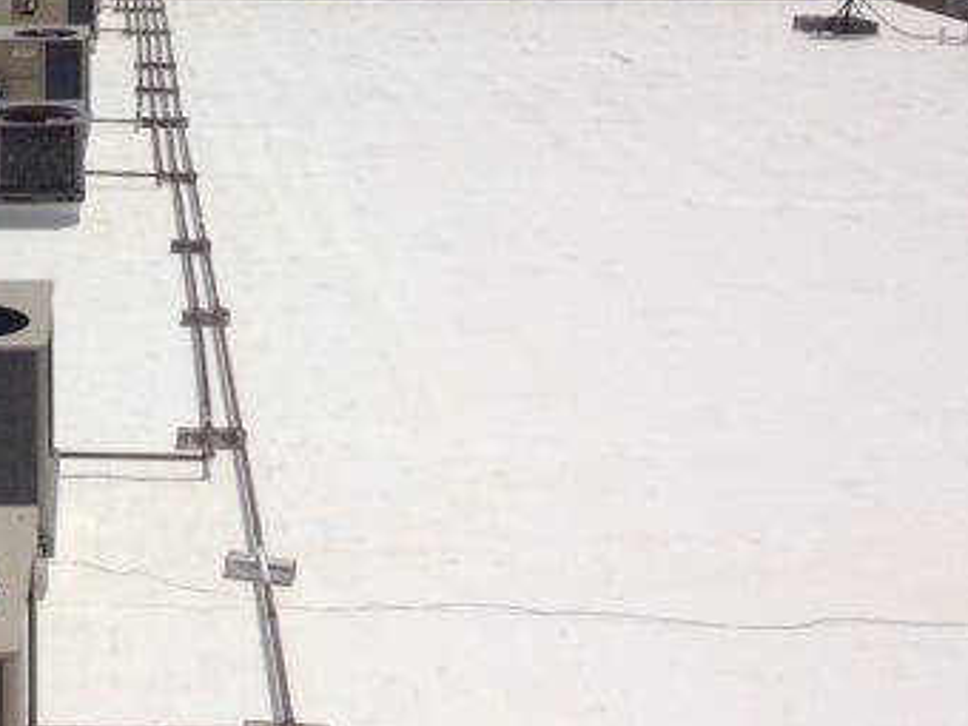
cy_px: 233
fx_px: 2209
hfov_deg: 24.0
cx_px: 77
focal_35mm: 79
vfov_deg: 18.6
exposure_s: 1/7937
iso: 50
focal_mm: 4.28
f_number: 2.4
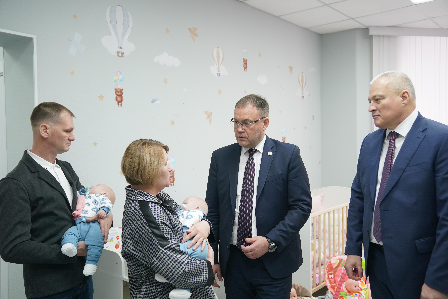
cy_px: 150
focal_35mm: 33
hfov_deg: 57.2
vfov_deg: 40.0
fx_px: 411
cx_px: 224
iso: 1250
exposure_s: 1/320
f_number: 3.2
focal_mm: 33
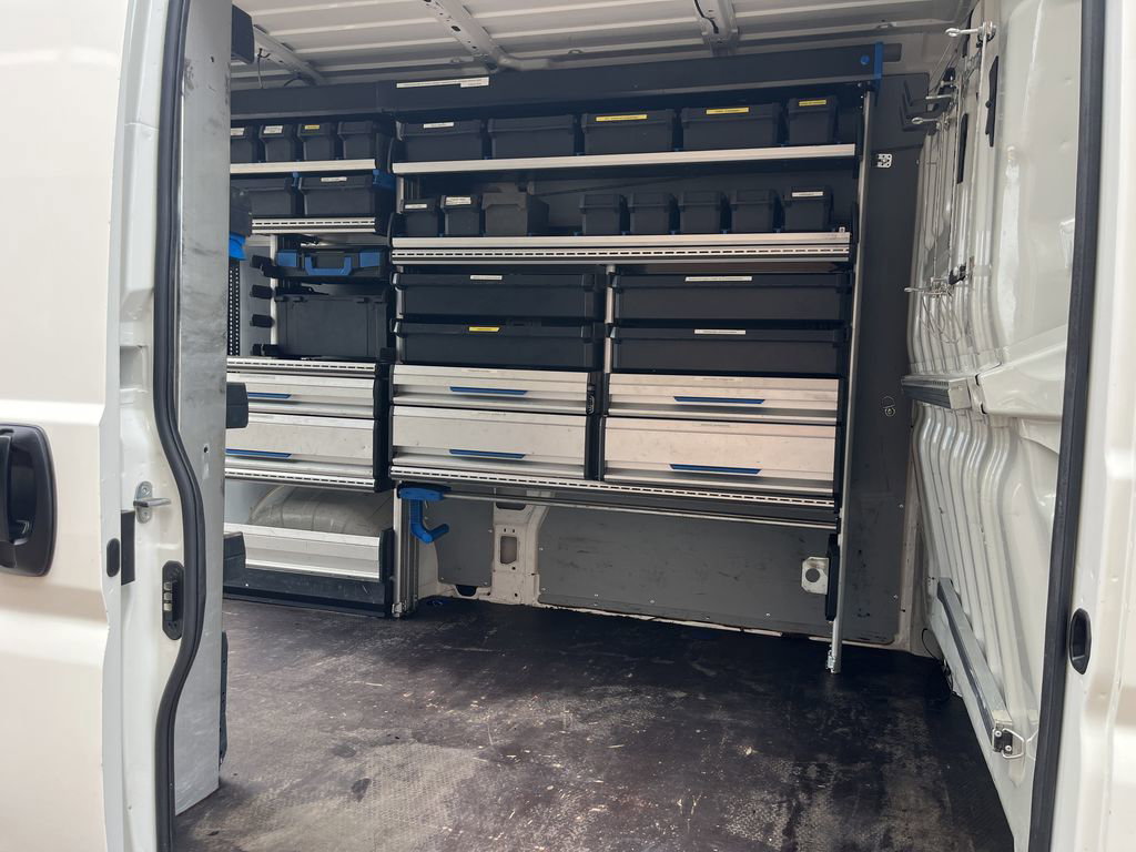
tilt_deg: -6.0
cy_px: 426
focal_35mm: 26
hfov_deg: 67.3
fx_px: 853
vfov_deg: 53.1
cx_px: 568
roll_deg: -1.0
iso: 50
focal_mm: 5.1
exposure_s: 1/202
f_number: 1.6
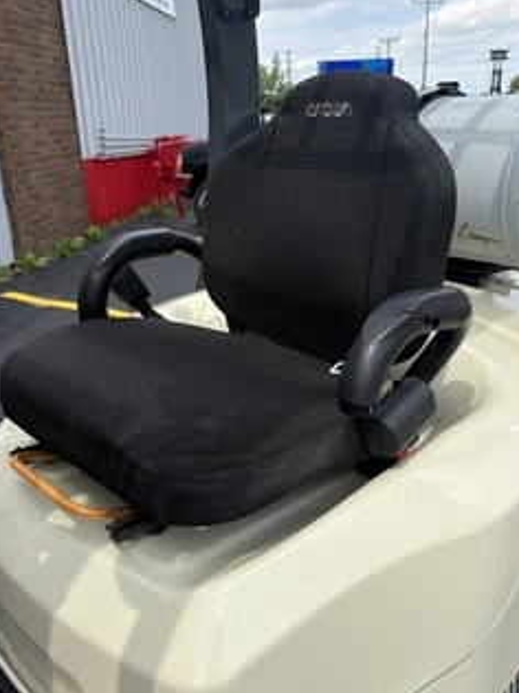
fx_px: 660
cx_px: 277
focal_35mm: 33
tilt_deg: -17.9
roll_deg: +3.2
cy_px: 363
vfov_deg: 55.3
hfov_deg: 42.9
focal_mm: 5.96
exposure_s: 1/2451
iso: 50
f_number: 1.6
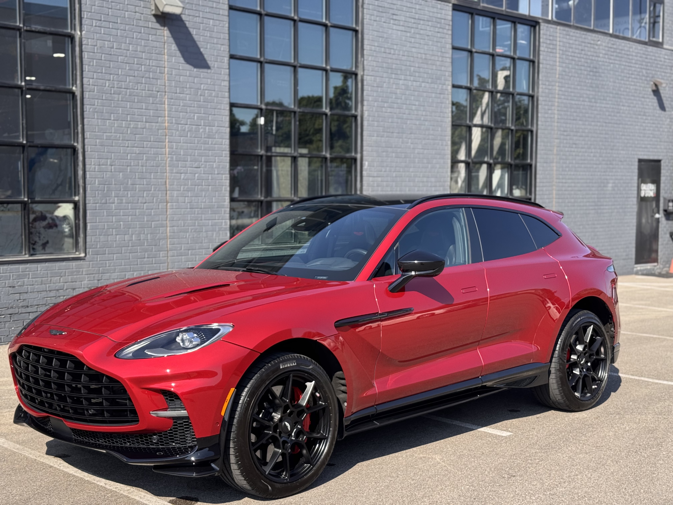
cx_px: 336
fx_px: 933
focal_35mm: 48
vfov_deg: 30.3
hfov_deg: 39.7
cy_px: 252
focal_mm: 6.76
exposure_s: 1/1215
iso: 64
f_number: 1.78
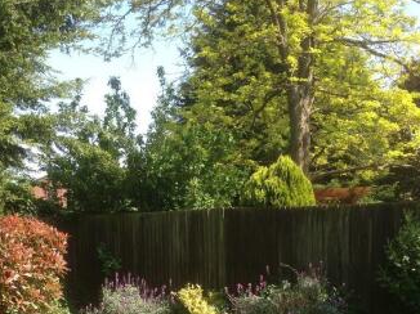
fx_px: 715
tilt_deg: -3.2
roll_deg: +0.6
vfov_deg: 24.2
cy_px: 276
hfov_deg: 32.7
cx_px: 187
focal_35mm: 59
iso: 50
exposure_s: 1/420
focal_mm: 4.12
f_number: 2.4
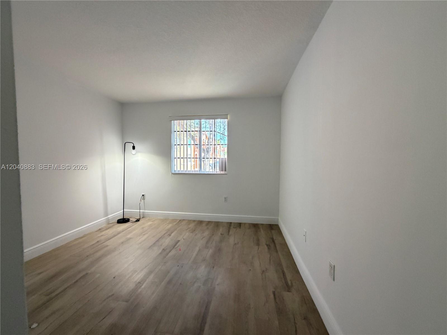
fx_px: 181
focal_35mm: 14
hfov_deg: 102.1
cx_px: 224
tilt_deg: -3.4
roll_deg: +0.2
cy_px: 168
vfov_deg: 85.7
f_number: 2.2
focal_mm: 2.22
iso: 400
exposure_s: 1/60
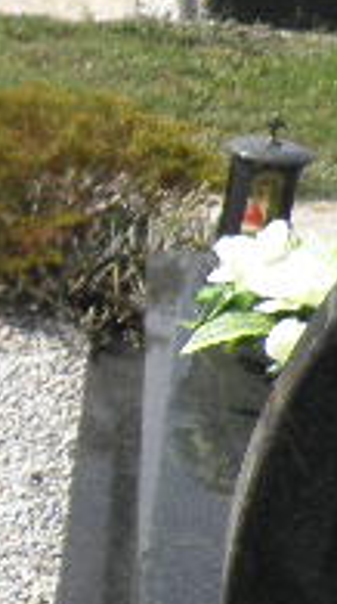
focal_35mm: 86
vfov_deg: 24.6
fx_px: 1373
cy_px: 180
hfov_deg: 11.8
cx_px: -424
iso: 64
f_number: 8.3
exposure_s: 1/100
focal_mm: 4.3
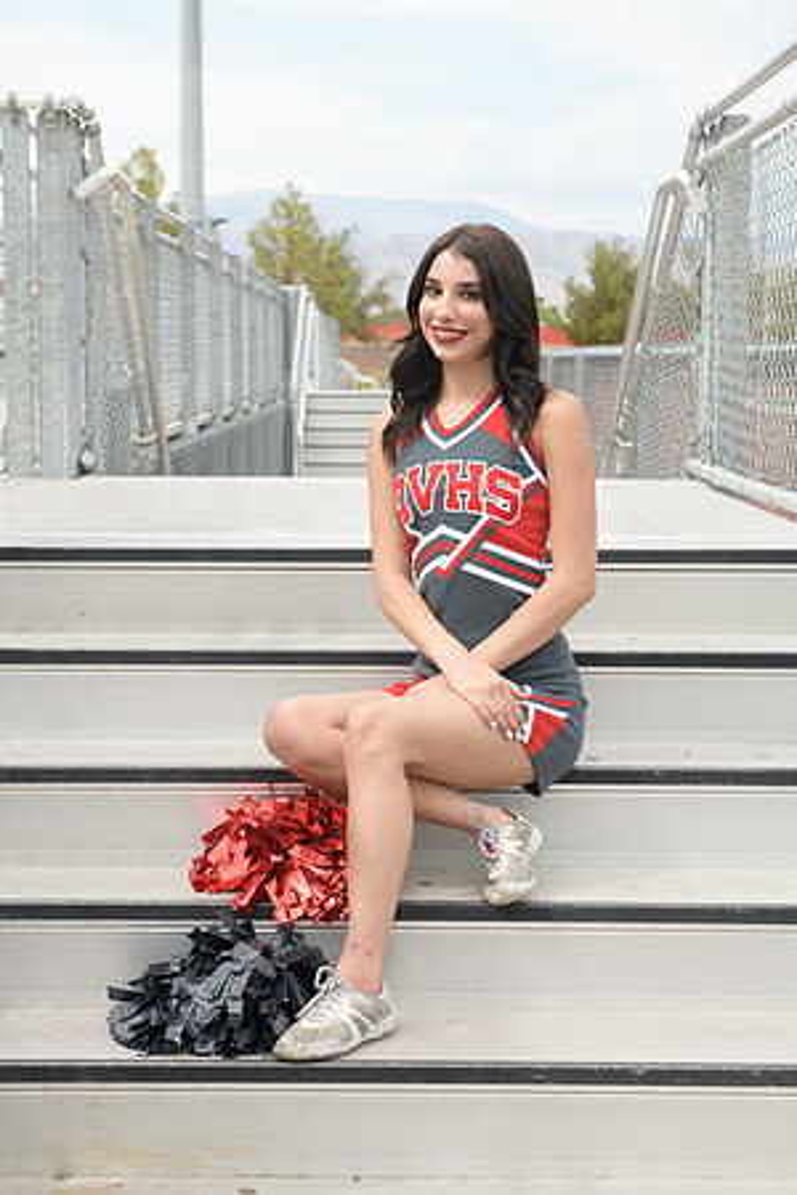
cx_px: 398
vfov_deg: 28.8
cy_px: 598
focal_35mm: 70
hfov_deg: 19.5
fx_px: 2324
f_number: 5.6
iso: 800
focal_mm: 70
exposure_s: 1/1250
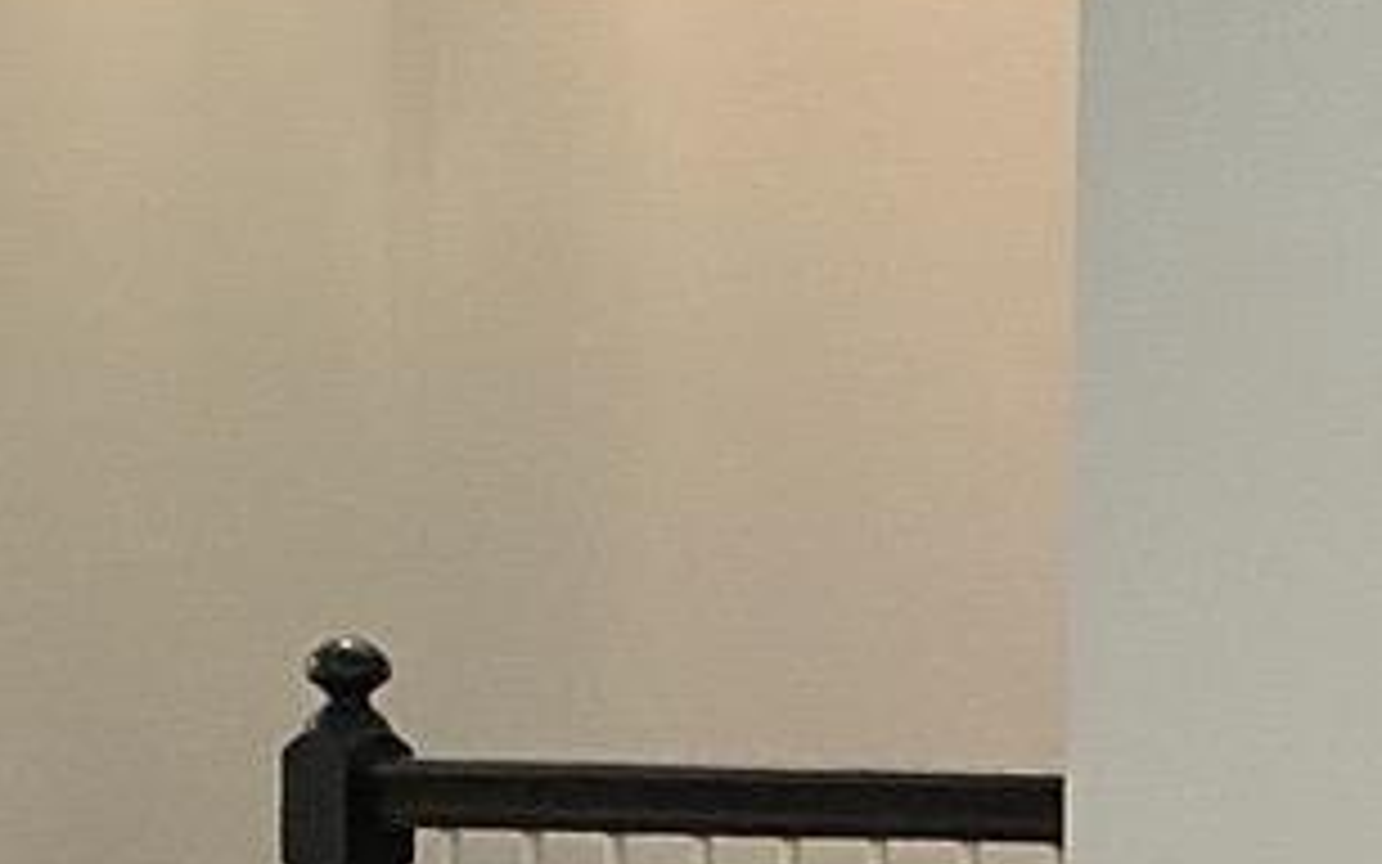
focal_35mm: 205
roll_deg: -0.1
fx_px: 7723
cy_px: 1305
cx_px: 896
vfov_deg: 6.3
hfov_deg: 10.2
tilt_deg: -5.9
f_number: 1.8
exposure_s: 1/60
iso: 125
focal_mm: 3
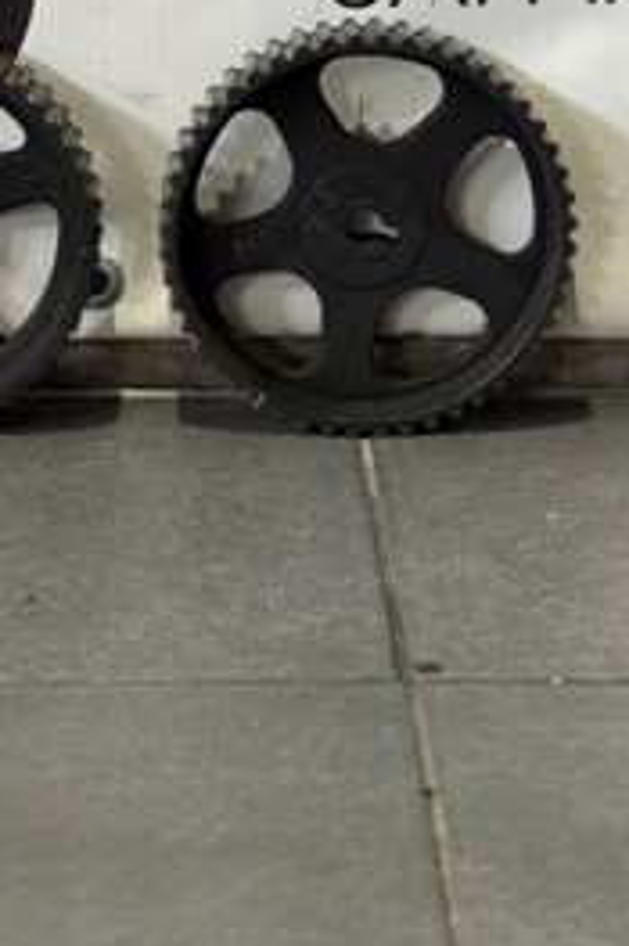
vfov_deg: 22.0
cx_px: 156
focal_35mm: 91
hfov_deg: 14.9
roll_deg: +0.4
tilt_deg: -13.2
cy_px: 151
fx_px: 2388
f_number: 1.78
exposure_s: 1/50
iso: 80
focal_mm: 6.76
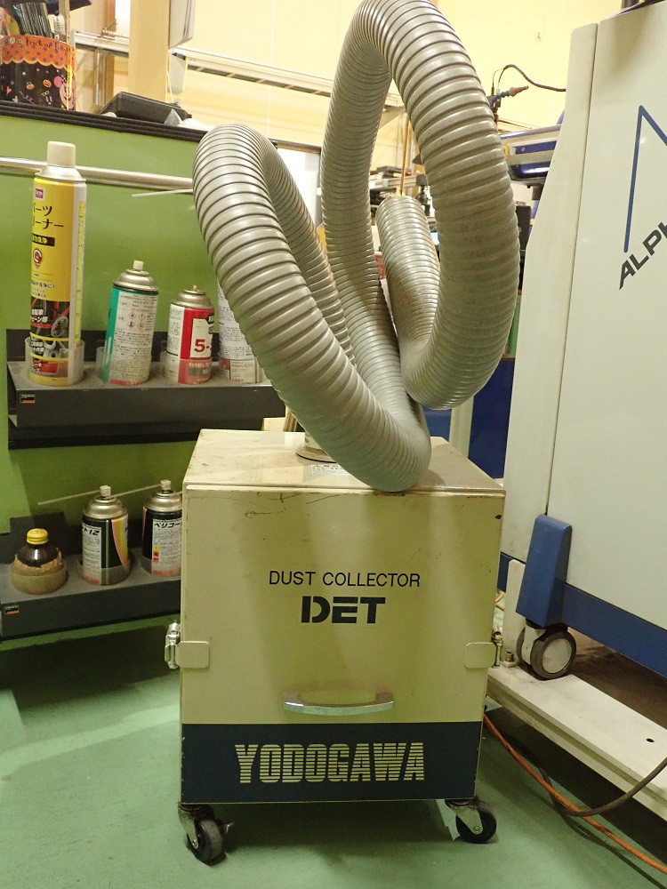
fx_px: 771
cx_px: 334
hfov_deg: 46.8
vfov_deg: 60.0
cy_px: 444
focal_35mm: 30
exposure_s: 1/60
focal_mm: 5.5
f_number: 2.3
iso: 800
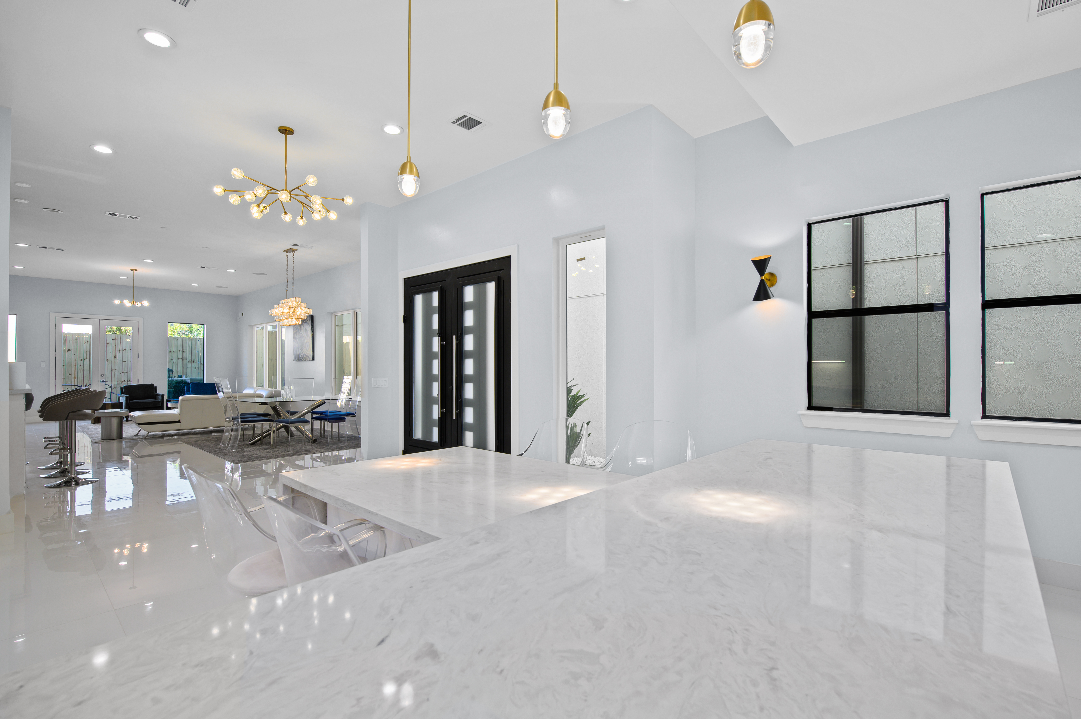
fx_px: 480
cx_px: 540
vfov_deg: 73.7
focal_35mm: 16
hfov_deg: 96.8
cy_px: 360
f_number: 8
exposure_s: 1/13
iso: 320
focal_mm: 16
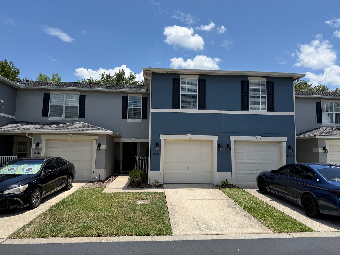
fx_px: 236
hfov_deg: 71.6
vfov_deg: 56.8
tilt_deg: +6.5
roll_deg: -0.5
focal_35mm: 24
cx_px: 170
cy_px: 128
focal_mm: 6.76
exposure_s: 1/4673
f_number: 1.78
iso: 80
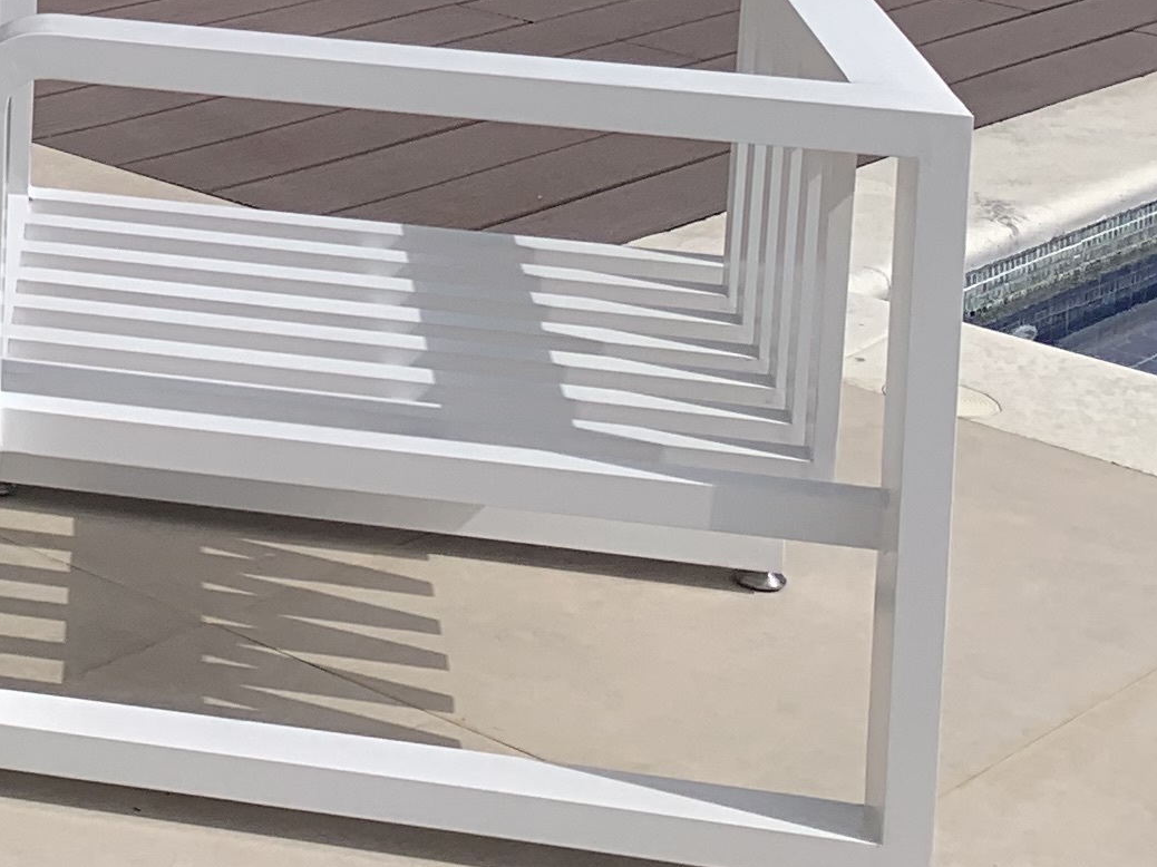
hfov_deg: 17.1
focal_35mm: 101
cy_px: -602
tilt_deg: -3.9
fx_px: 3375
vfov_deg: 13.4
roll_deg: -2.3
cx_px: -697
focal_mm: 4.25
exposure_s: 1/4902
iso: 25
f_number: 1.8
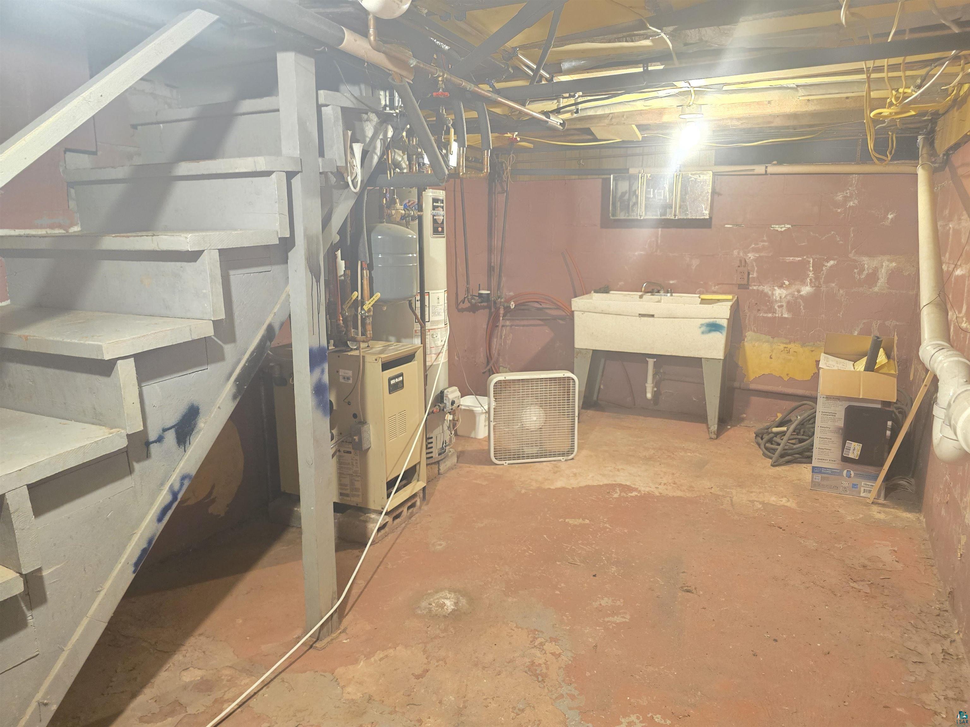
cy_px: 364
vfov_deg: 58.9
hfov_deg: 73.9
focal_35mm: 23
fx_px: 644
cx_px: 485
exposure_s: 1/17.2
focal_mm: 6.3
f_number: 1.7
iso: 1250
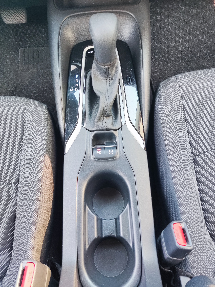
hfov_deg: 54.9
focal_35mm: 25
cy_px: 144
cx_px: 108
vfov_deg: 69.4
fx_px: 207
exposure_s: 1/33
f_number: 1.79
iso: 232
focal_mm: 4.71
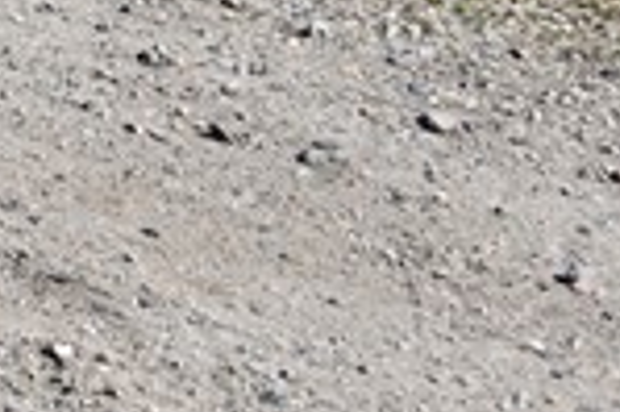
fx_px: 3888
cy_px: -945
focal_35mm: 226
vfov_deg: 5.6
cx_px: -1381
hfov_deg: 7.7
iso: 100
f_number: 8
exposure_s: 1/500
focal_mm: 31
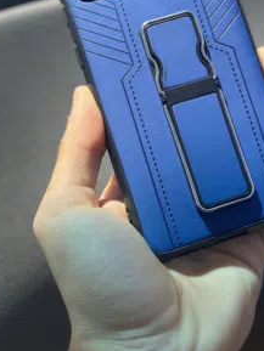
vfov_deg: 20.1
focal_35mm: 96
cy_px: 46
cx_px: 192
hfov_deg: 15.4
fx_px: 975
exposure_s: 1/393
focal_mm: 6
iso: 20
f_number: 2
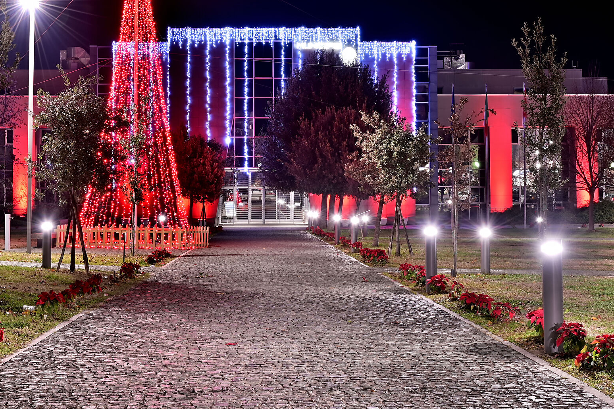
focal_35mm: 62
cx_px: 275
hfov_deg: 32.3
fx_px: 1058
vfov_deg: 21.8
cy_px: 128
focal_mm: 40
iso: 100
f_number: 13
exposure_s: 10
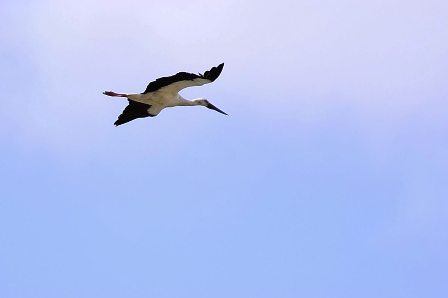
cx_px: 224
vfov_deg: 2.3
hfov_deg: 3.4
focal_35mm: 600
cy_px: 149
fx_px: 7460
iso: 200
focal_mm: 600
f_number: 7.1
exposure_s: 1/1000
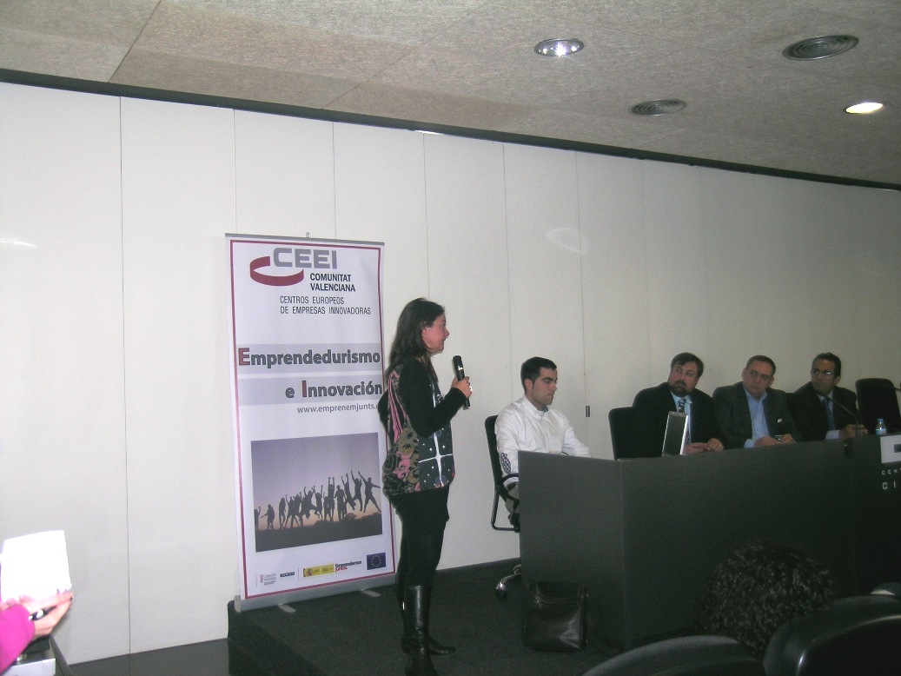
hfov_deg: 52.6
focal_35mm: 35
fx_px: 911
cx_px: 450
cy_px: 338
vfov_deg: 40.7
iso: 50
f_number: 3
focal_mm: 7.2
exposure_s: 1/60.1
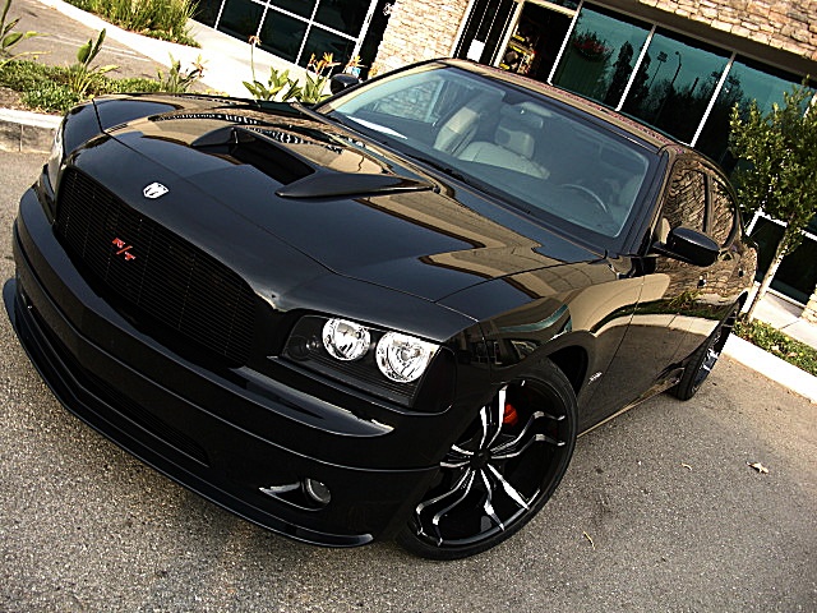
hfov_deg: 51.4
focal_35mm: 36
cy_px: 306
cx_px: 408
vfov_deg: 39.7
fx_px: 850
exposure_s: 1/125
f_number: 2.8
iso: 50
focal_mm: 6.3
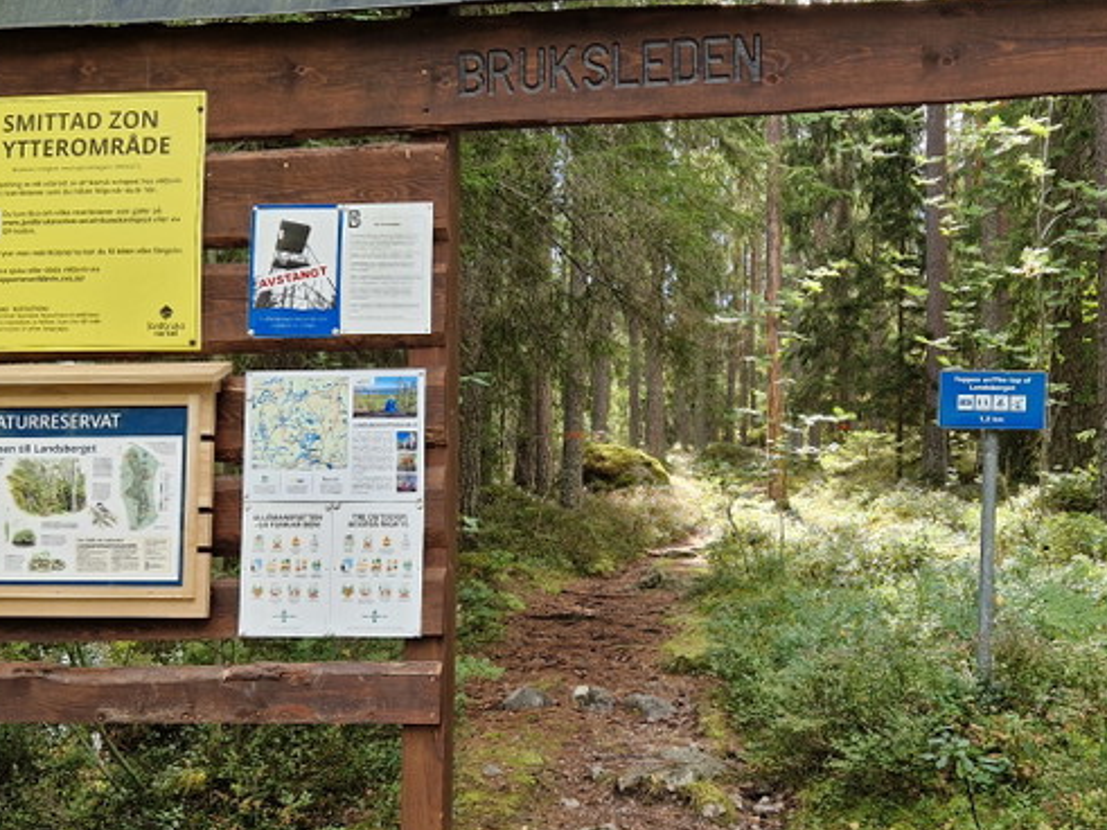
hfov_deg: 41.9
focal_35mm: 45
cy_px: 444
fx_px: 1439
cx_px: 652
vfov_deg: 32.2
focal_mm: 5.4
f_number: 1.8
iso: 50
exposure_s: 1/180
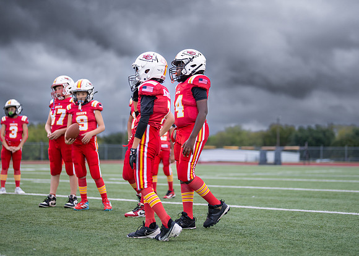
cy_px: 107
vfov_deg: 20.9
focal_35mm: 68
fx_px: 693
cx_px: 189
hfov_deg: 29.0
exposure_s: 1/1000
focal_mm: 50
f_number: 1.2
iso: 160
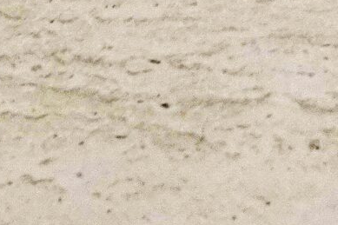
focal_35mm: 250
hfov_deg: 8.0
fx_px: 2346
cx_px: -204
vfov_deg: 5.2
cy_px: -422
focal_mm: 14.68
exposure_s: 1/40
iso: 125
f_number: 2.8
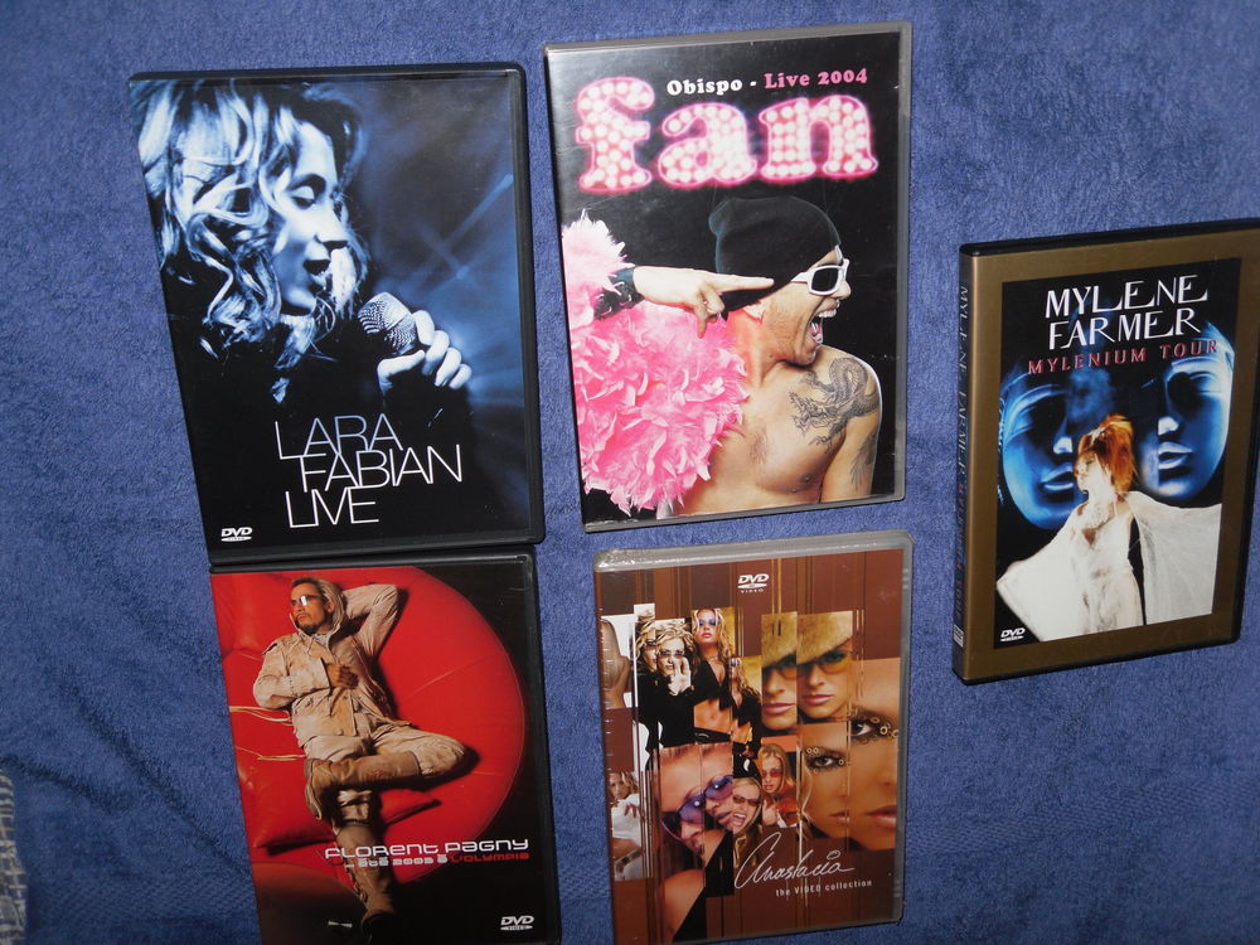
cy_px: 472
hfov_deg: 52.6
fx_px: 1274
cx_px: 630
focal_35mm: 35
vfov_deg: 40.7
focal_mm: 6.3
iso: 80
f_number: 3.5
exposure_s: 1/45
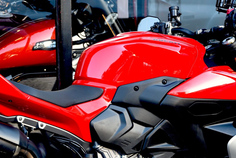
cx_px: 86
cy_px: 168
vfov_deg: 9.4
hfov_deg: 14.1
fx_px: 951
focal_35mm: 145
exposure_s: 1/80
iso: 500
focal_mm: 60
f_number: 4.5
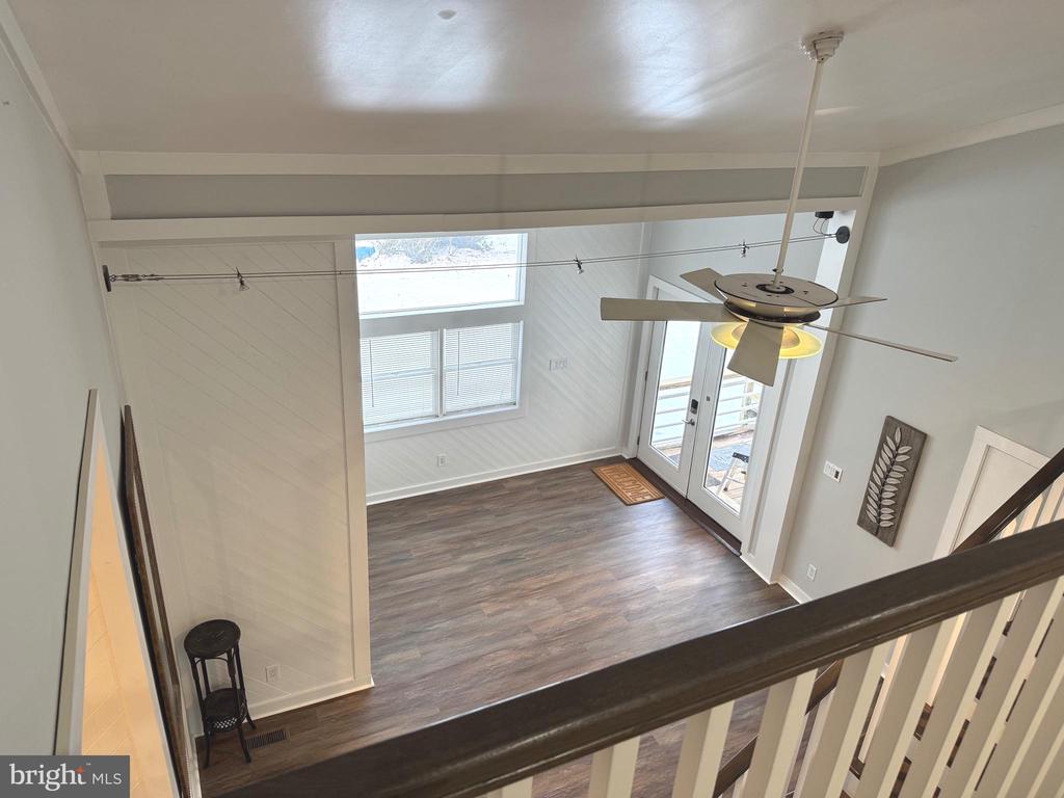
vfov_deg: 56.8
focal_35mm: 24
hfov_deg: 71.6
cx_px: 532
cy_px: 399
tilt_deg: -24.8
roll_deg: -3.1
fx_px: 738
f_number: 1.78
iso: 160
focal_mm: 6.76
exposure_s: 1/60
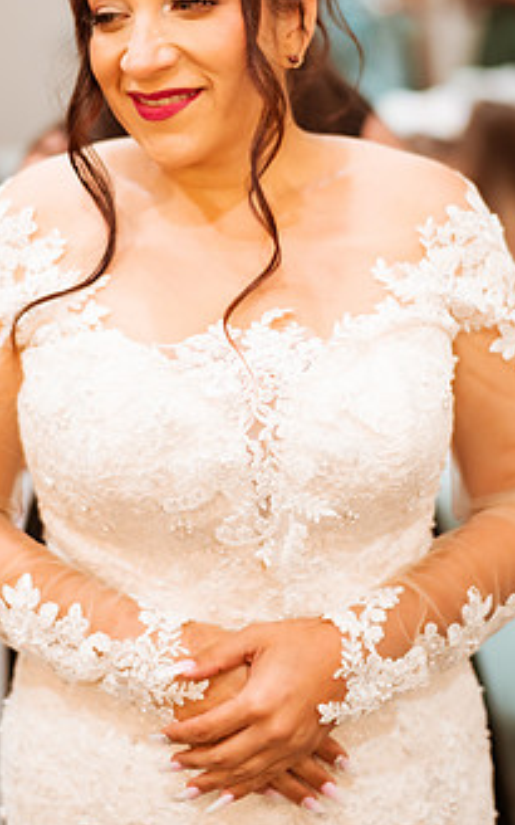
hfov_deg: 16.1
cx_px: 214
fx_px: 1819
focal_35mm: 81
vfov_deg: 25.4
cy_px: 274
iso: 1000
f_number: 1.4
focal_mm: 58
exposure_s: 1/640
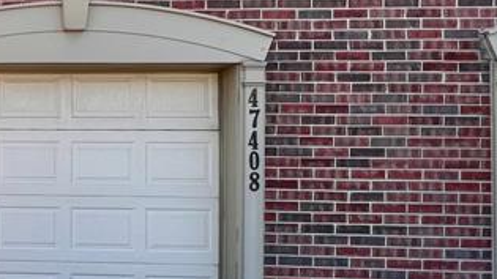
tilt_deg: +1.0
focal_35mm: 46
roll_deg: +0.2
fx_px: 606
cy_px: 173
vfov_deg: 25.9
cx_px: -145
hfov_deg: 33.2
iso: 32
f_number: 1.8
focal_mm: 1.57
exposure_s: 1/469
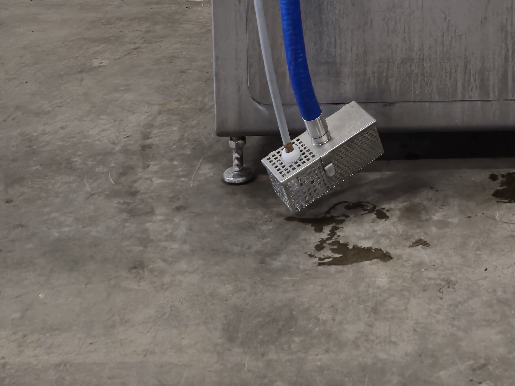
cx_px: 494
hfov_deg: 25.6
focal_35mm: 73
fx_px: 1086
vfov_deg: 18.1
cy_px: -182
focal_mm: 5.4
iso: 125
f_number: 1.8
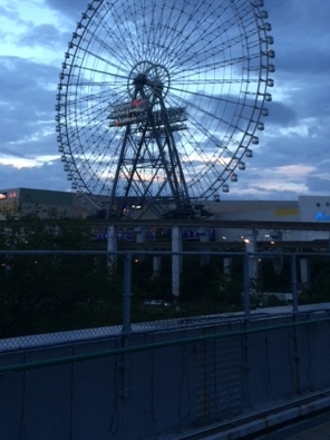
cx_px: 163
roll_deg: +1.2
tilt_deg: +12.3
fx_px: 598
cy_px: 109
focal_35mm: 47
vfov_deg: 39.3
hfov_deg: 30.9
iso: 64
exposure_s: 1/120
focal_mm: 4.15
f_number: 2.2
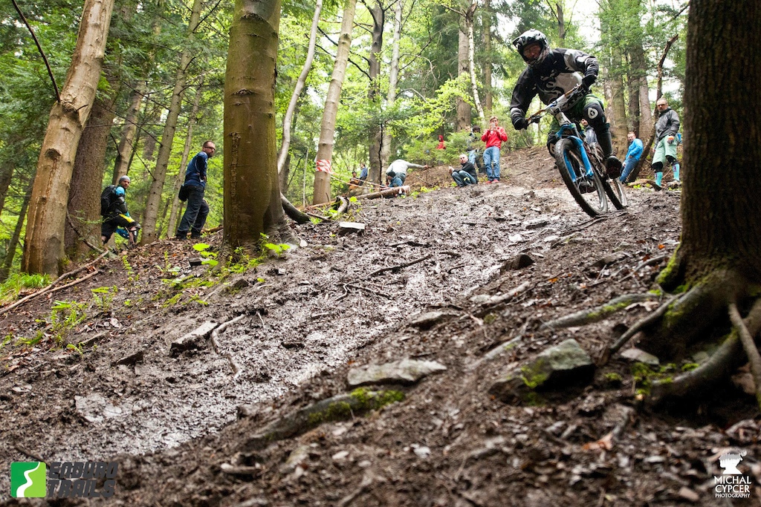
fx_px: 761
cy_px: 254
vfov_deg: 36.9
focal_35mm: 36
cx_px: 380
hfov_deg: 53.1
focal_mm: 24
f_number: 2.8
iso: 1250
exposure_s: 1/400
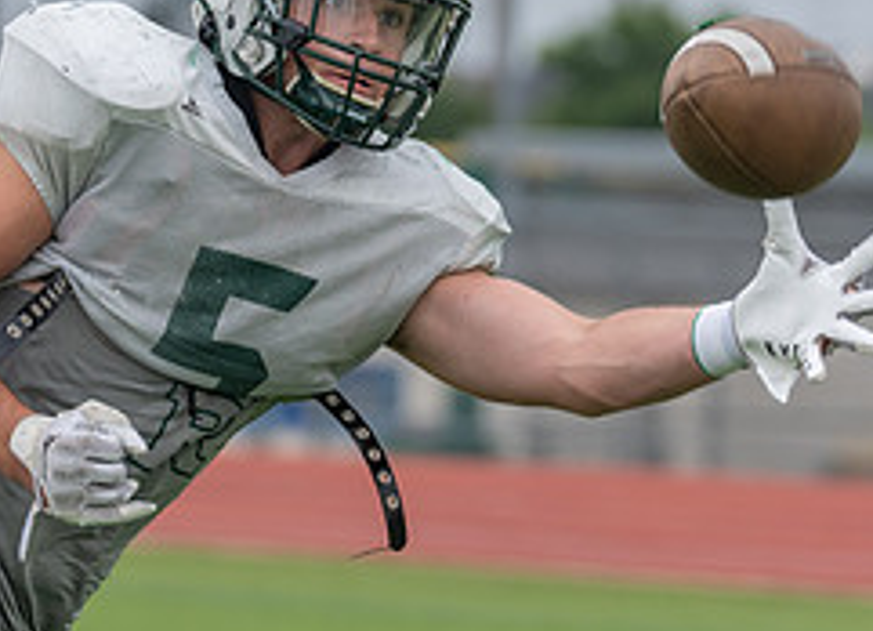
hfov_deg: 4.8
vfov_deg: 3.5
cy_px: 101
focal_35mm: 415
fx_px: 10327
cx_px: 235
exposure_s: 1/1250
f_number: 3.5
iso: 200
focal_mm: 134
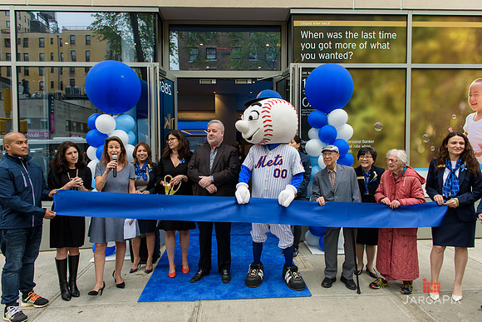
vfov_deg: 53.2
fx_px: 321
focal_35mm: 24
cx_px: 241
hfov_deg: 73.7
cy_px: 161
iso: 200
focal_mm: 24
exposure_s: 1/250
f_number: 5
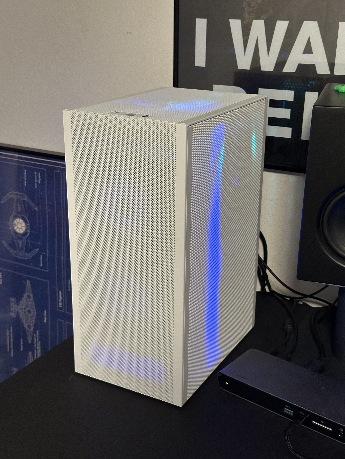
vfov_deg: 39.7
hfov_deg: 30.3
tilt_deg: -19.7
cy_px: 230
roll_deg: -1.8
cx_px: 172
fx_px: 638
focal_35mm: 48
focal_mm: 6.86
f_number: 1.78
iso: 320
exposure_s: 1/33
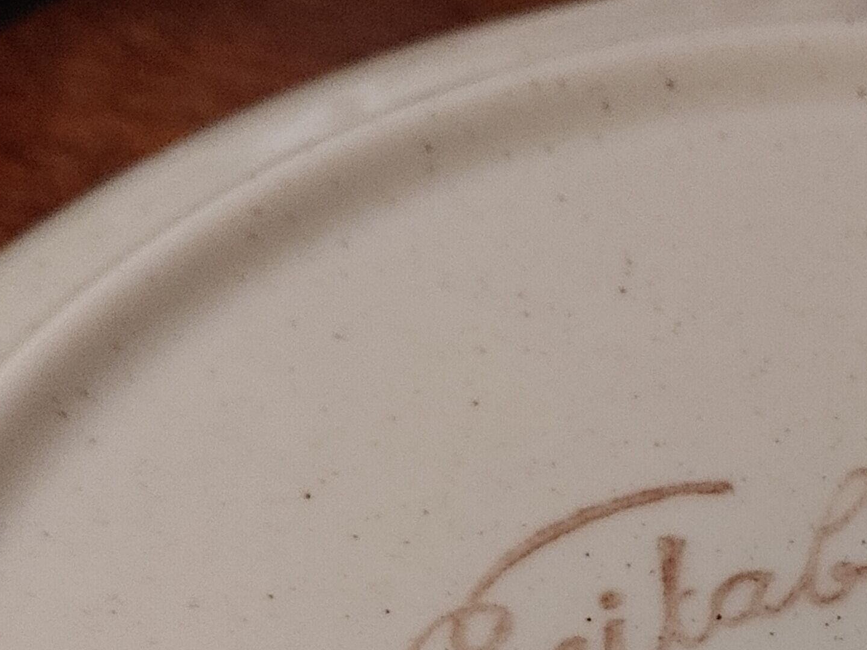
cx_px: 904
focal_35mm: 108
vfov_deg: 13.3
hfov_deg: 17.7
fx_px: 2705
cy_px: 820
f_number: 1.8
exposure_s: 1/50
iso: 450
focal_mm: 4.81
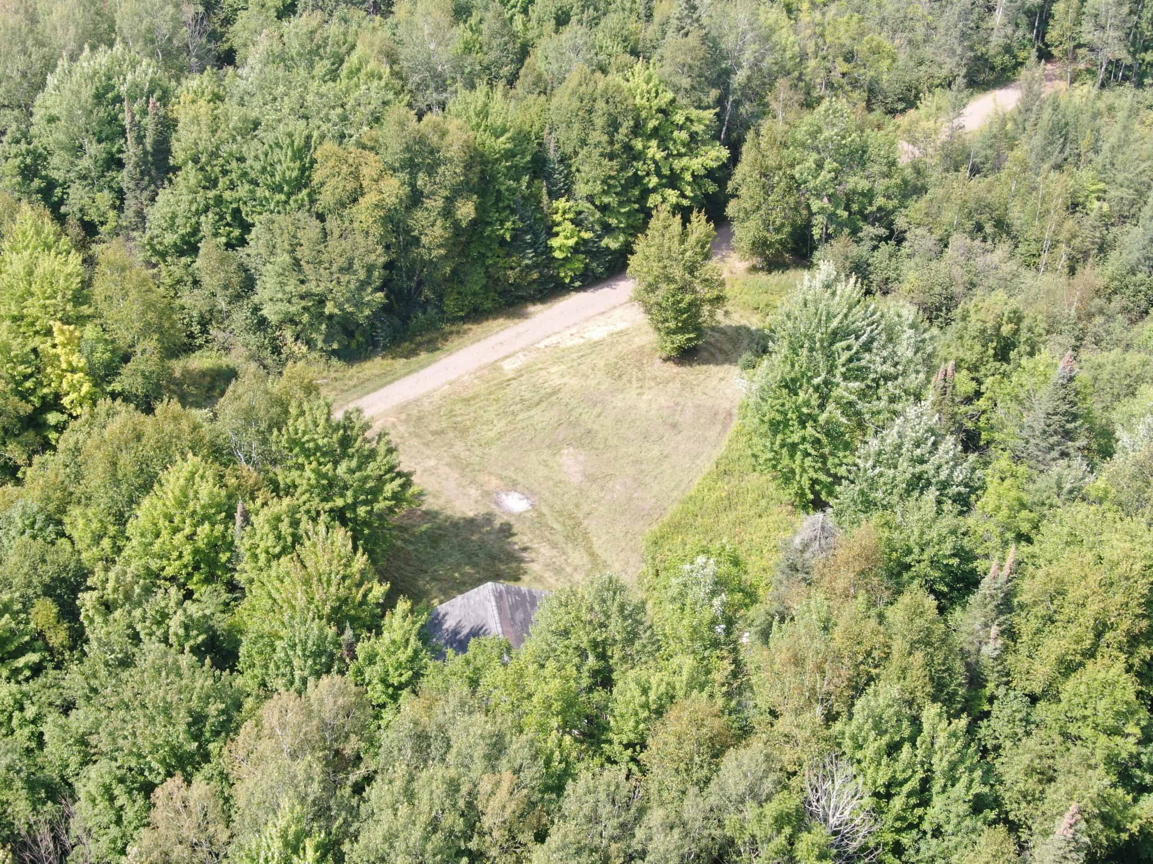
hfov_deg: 39.7
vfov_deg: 30.3
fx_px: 1599
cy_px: 432
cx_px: 576
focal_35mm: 48
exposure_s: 1/200
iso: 100
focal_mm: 8.6
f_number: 3.8
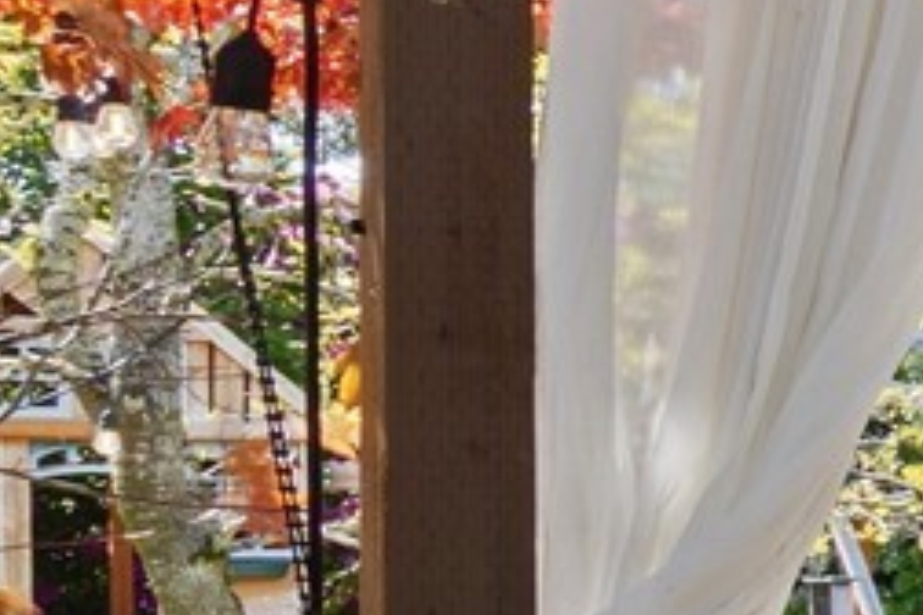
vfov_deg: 13.4
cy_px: 617
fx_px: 2589
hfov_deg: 13.4
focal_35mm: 101
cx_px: 2353
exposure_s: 1/13
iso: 100
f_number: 10
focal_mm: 10
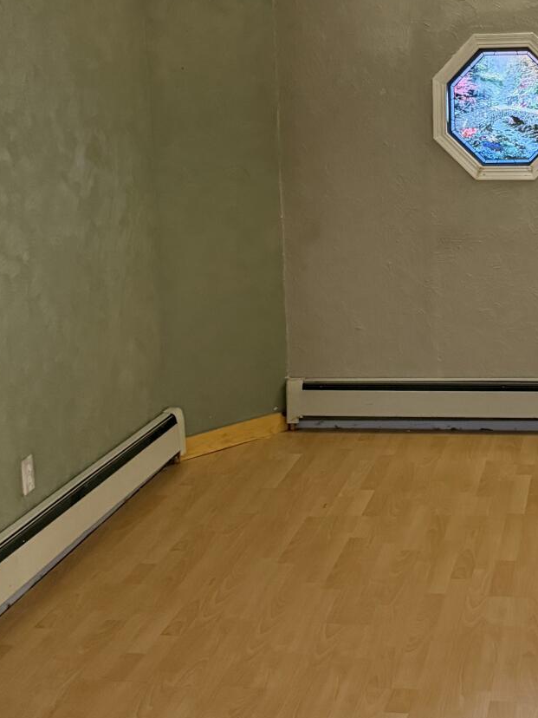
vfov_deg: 32.8
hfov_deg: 24.6
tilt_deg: -7.8
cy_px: 218
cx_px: 470
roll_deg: +0.9
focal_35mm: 58
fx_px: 1202
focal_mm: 6.76
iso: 640
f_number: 1.78
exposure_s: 1/40
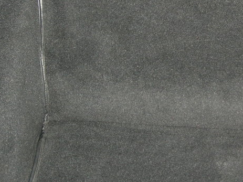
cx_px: 202
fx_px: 590
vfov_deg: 17.6
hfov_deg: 22.9
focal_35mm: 84
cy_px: 87
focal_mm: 7.8
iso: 90
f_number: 2.8
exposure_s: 1/60.1
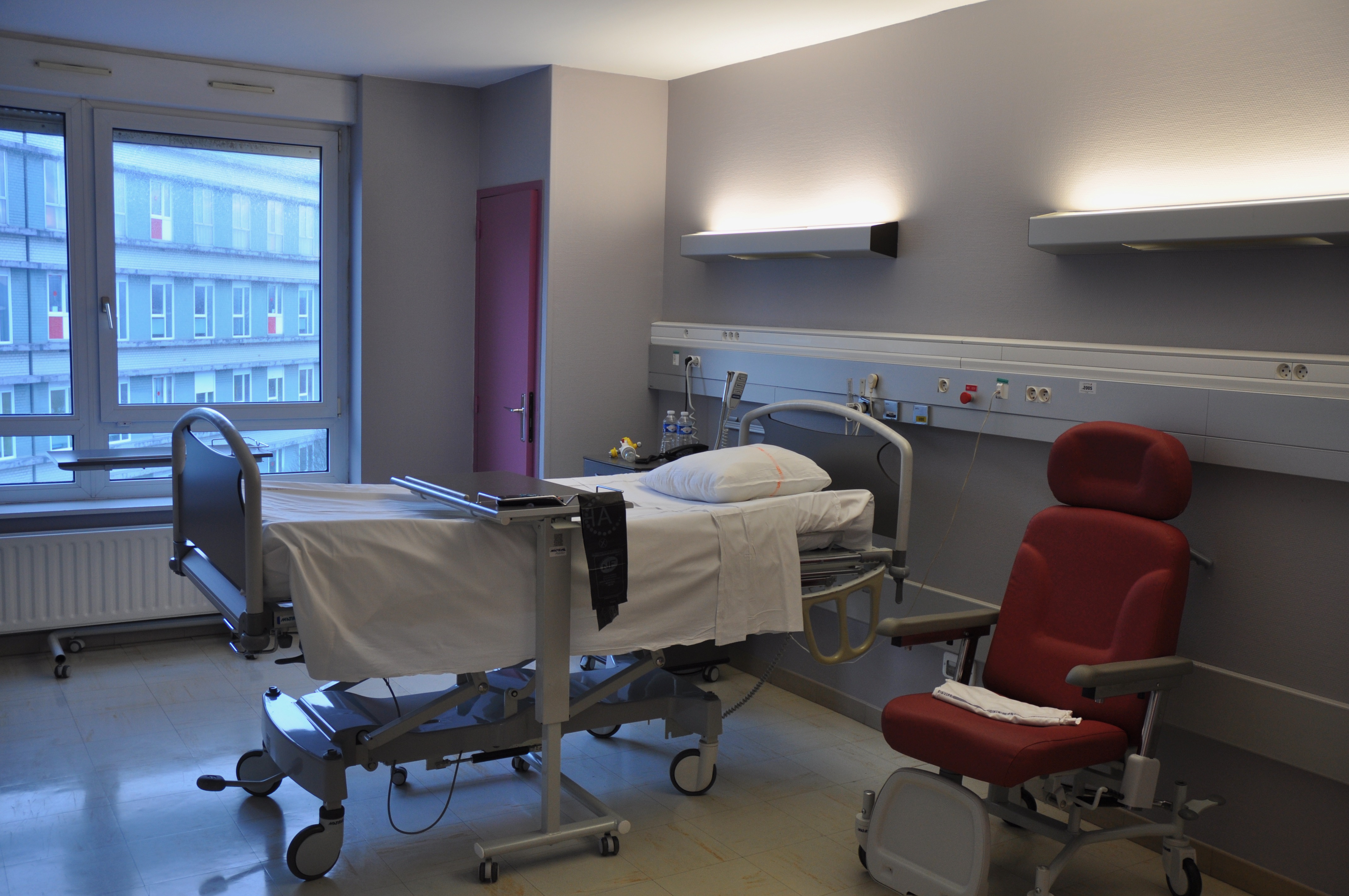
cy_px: 448
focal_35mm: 36
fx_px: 1347
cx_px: 674
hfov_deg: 53.2
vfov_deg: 36.8
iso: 250
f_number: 3.8
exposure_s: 1/25
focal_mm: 24
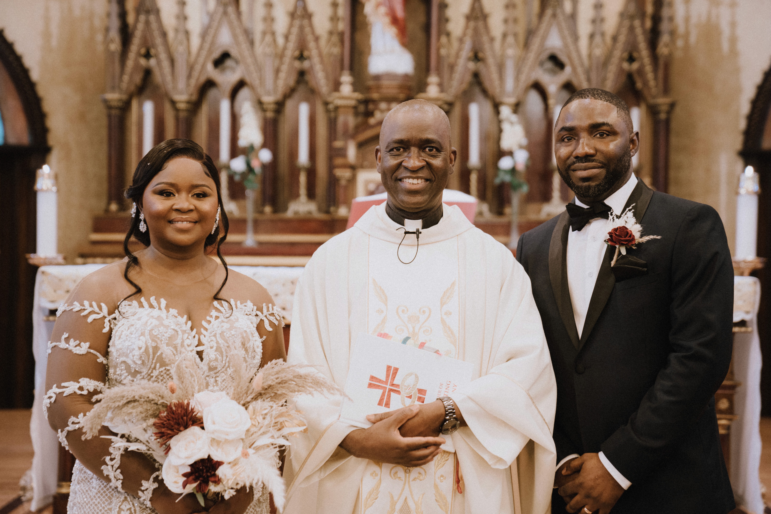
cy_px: 257
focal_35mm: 70
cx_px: 386
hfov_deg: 28.8
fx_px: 1499
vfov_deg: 19.5
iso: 800
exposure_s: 1/60
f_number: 2.8
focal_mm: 70
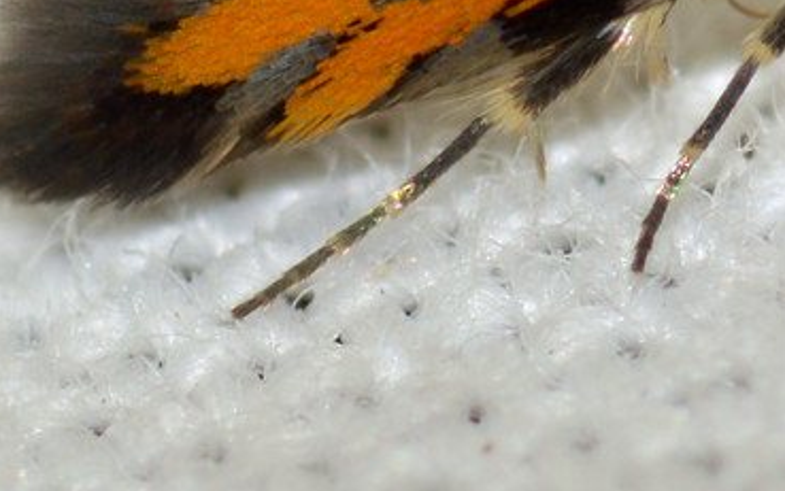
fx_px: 8497
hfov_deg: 5.3
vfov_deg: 3.3
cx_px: 571
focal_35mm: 397
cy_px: -85
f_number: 18
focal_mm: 100
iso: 100
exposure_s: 1/200
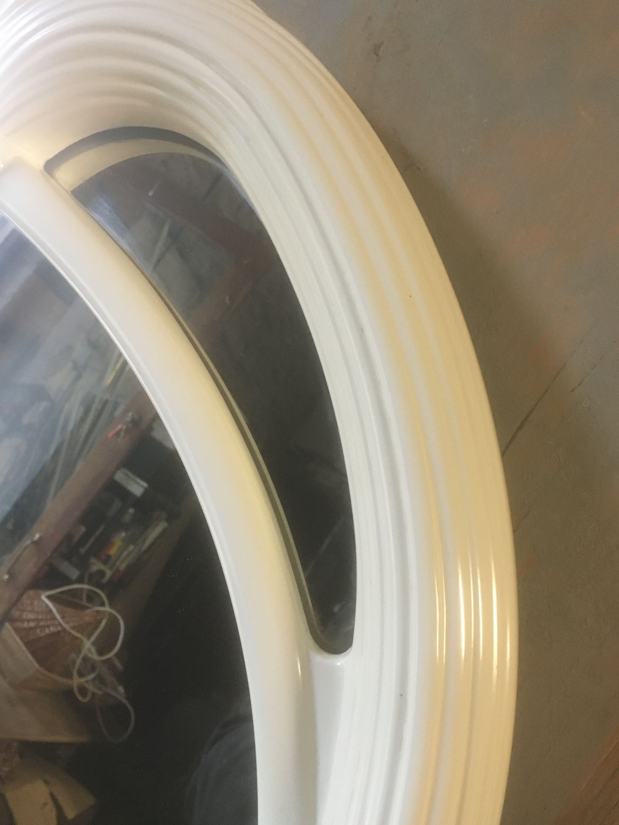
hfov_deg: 44.1
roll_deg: -28.6
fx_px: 763
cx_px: 281
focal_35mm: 32
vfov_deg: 56.8
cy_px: 422
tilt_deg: -12.0
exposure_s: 1/20
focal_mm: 4.15
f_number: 2.2
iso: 200
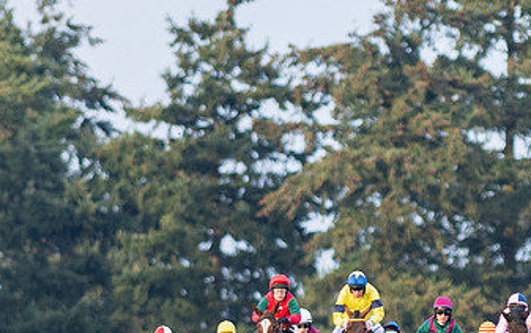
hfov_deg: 1.6
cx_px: 384
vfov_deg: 1.0
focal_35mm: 1312
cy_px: 380
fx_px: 18996
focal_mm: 300
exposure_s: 1/1000
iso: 500
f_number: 2.8
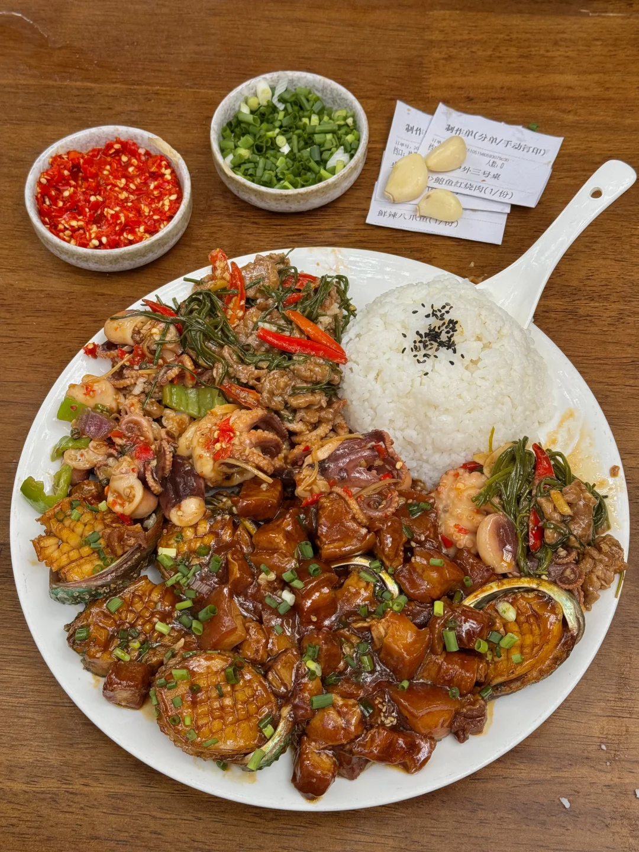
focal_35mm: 48
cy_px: 426
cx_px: 320
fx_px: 1181
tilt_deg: -61.7
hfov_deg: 30.3
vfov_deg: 39.7
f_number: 1.78
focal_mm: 6.76
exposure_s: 1/100
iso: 80
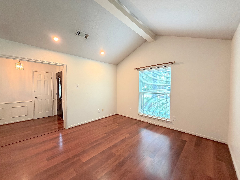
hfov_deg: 102.1
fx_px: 97
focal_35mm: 14
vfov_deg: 85.7
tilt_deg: -1.4
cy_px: 90
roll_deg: +0.7
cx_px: 120
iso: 320
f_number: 2.2
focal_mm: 2.22
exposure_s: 1/60
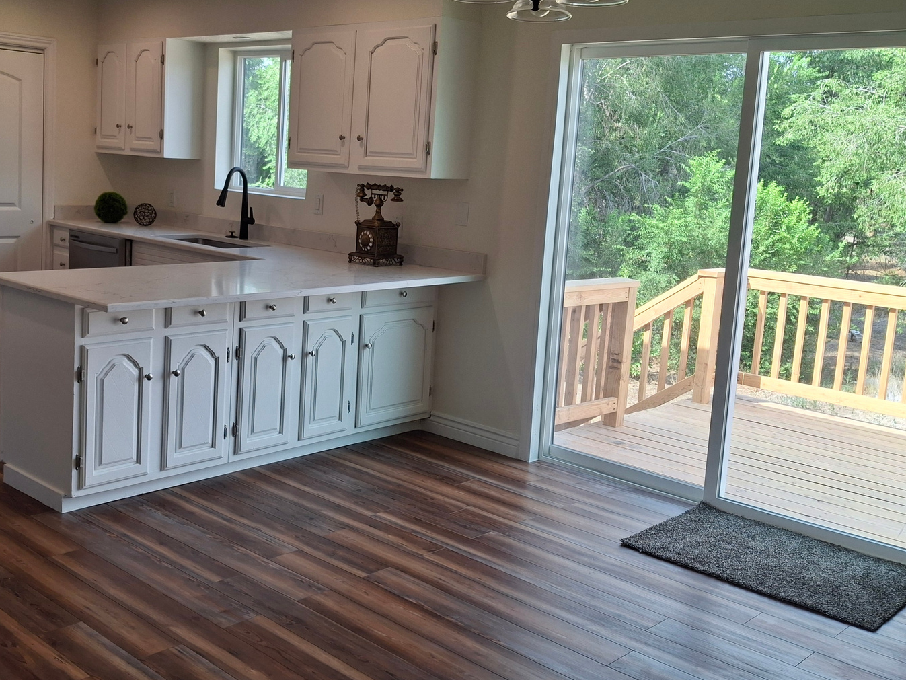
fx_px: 995
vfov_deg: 37.6
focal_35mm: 38
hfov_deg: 48.4
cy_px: 283
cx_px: 328
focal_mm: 4.69
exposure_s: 1/128
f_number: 1.8
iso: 25
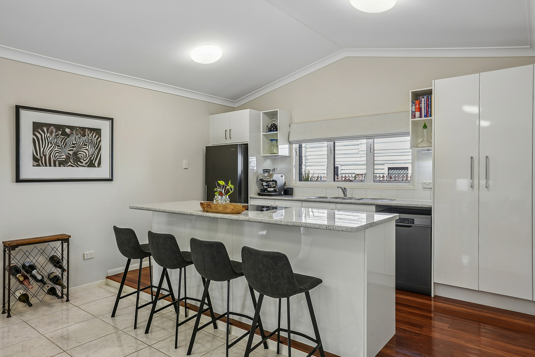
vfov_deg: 55.1
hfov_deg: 76.1
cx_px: 268
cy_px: 178
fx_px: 342
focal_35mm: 23
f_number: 11
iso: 200
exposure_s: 1/1.25
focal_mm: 23
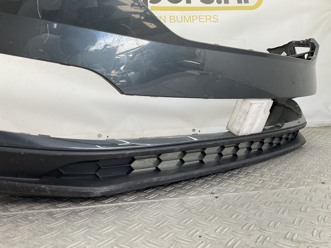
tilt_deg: -4.1
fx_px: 277
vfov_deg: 48.2
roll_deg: +1.0
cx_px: 166
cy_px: 124
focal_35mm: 29
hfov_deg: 61.7
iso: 20
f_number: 1.8
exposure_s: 1/100
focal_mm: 3
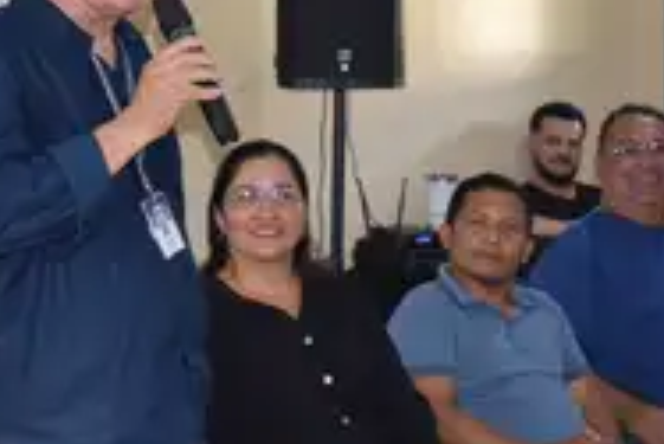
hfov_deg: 18.2
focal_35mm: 112
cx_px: 188
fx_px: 2069
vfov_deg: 12.2
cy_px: 69
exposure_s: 1/60
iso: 2000
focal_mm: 35
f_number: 4.5
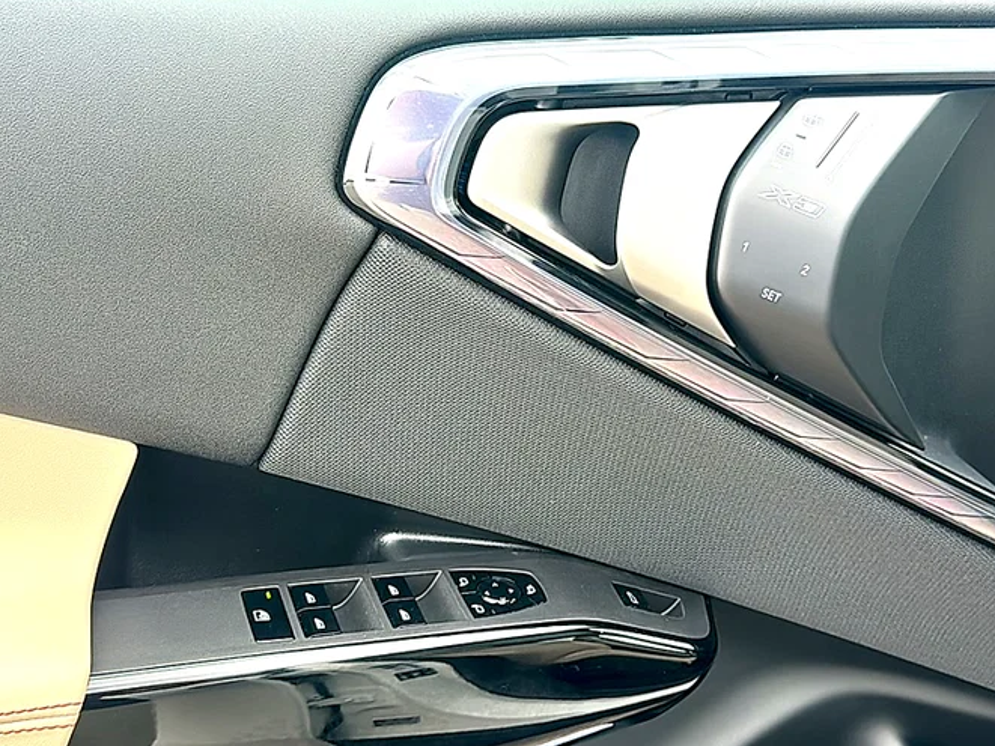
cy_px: 389
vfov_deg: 39.7
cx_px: 503
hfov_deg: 51.3
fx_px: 1035
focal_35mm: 36
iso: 100
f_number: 1.78
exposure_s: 1/272
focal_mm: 6.86
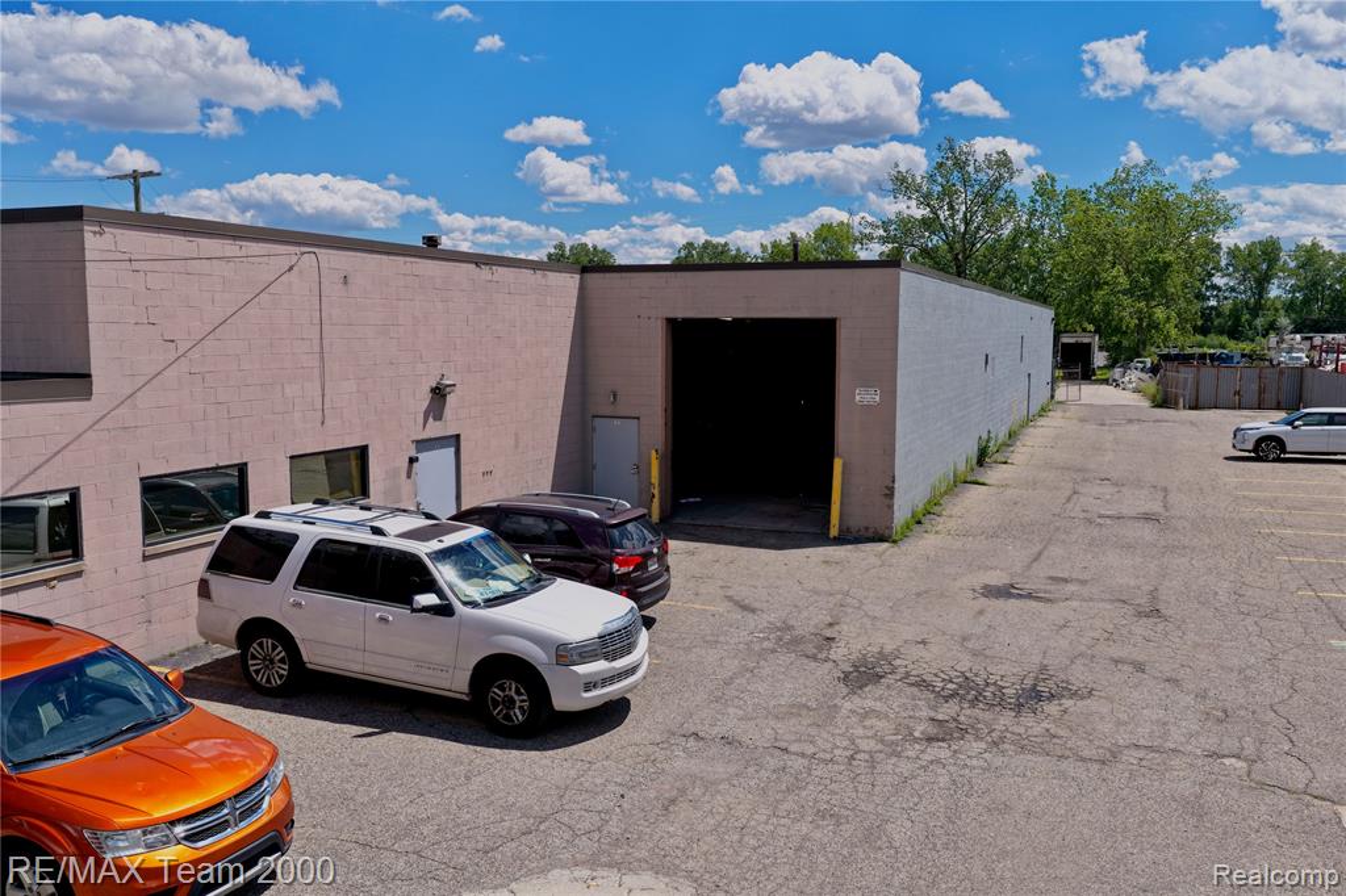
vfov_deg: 46.4
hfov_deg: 65.5
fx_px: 1046
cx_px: 673
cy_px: 448
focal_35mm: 28
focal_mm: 14.45
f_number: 2.8
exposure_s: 1/1600
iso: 100
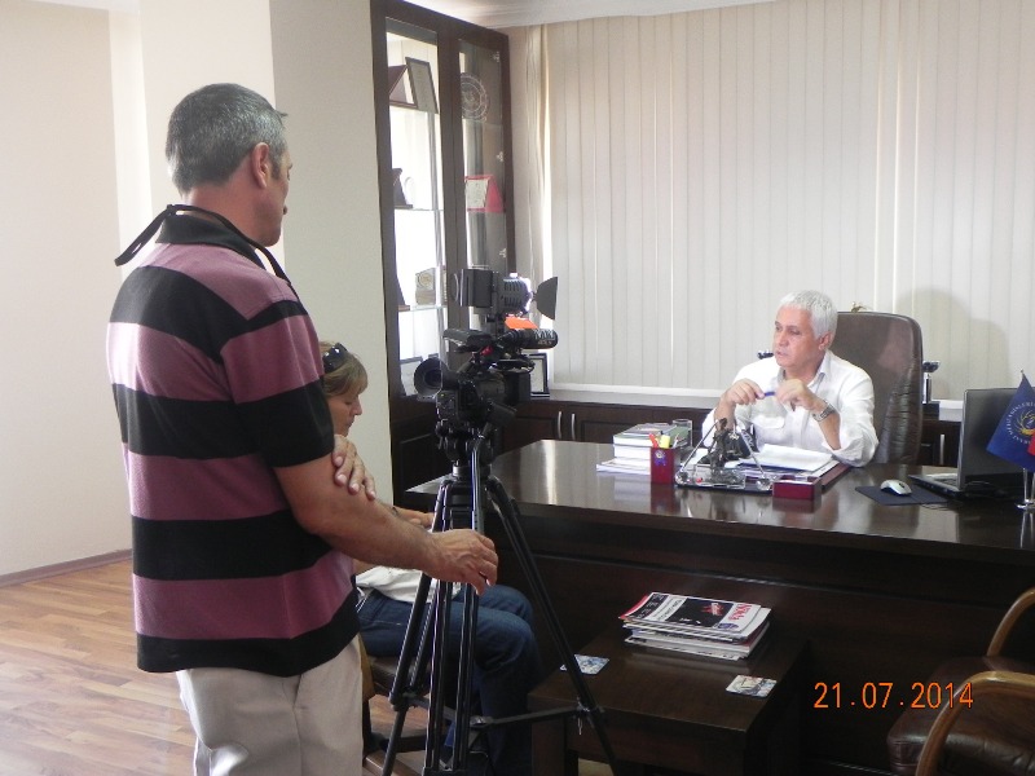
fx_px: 1106
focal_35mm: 37
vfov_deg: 38.7
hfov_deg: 50.1
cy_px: 388
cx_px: 518
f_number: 3.2
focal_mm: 6.6
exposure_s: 1/30
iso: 285
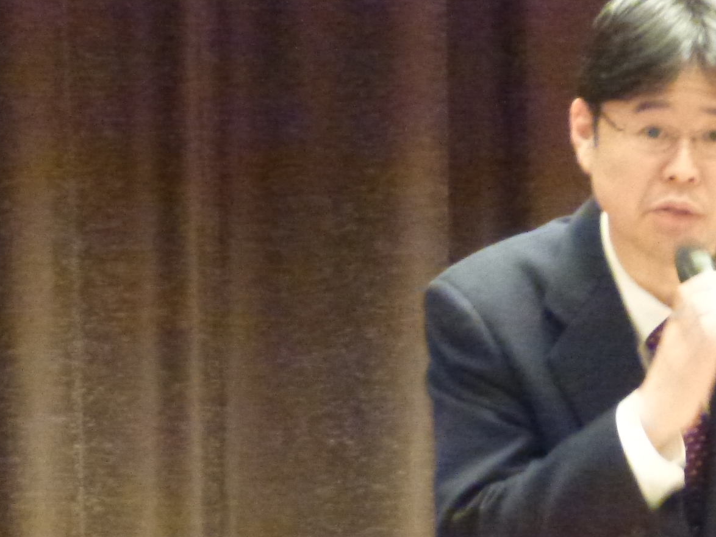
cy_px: 202
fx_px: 17316
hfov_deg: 2.4
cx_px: 698
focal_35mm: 837
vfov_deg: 1.8
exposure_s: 1/8
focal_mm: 68.8
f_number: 5.9
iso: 1250
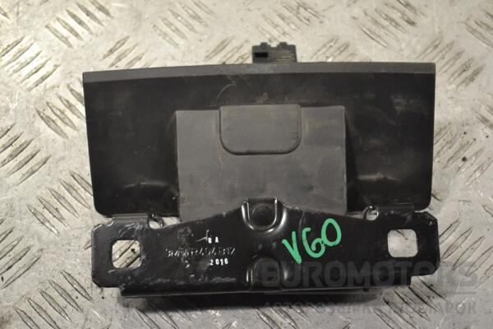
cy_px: 164
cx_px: 246
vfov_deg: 16.6
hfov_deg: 24.6
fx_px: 1130
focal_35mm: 82
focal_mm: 55
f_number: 5.6
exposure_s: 1/500
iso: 3200
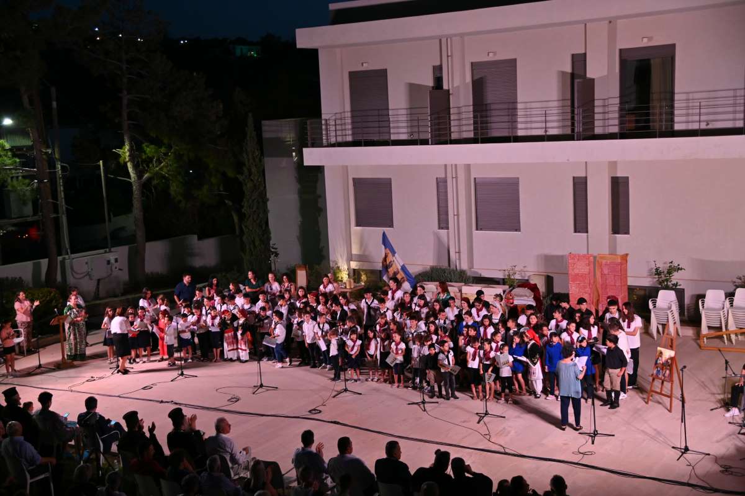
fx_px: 993
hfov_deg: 41.1
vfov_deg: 28.1
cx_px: 372
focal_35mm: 48
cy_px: 248
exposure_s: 1/80
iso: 2000
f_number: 4
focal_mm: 48
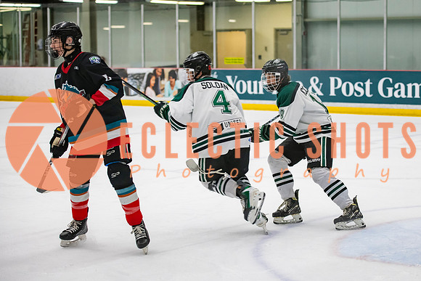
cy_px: 150
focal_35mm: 89
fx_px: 1037
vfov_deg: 15.4
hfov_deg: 22.9
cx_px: 260
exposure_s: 1/640
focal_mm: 70
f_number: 3.2
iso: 2000
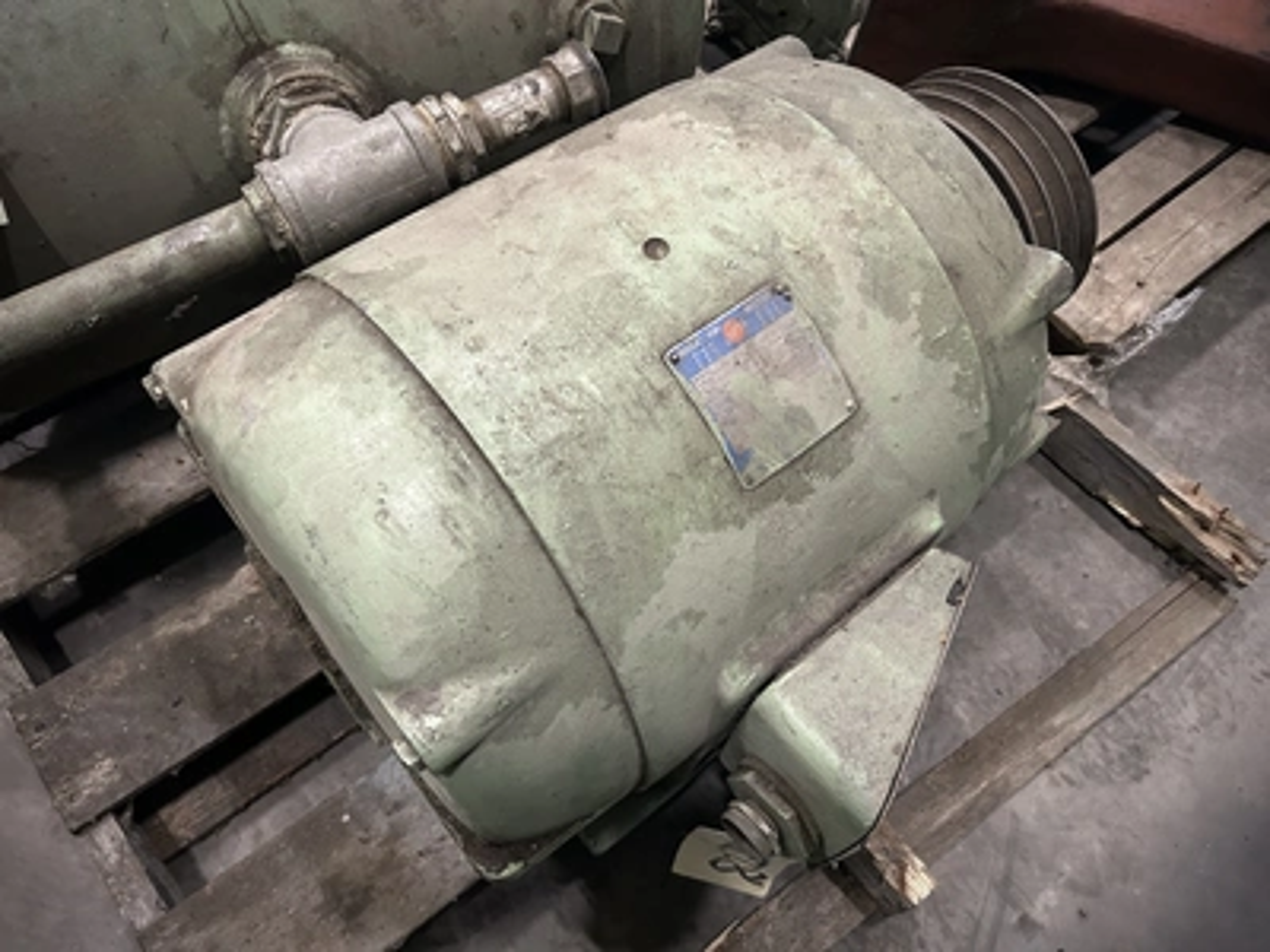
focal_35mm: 26
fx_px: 954
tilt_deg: -62.3
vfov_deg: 53.1
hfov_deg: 67.3
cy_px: 476
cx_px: 635
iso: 500
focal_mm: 5.7
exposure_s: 1/40
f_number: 1.5
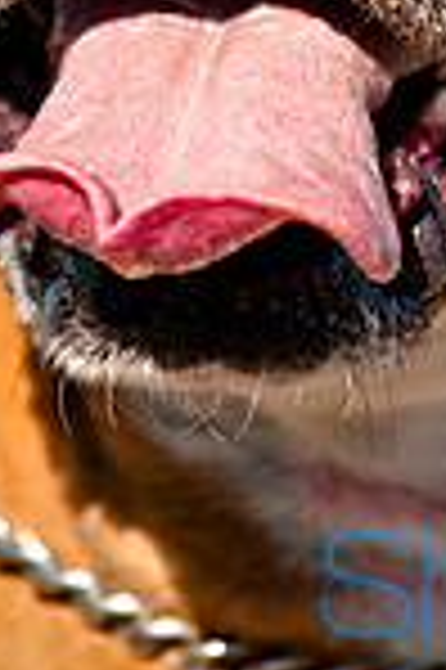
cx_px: 358
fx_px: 16874
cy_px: -202
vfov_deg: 2.3
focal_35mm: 906
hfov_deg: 1.5
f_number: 5
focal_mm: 200
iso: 200
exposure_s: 1/800
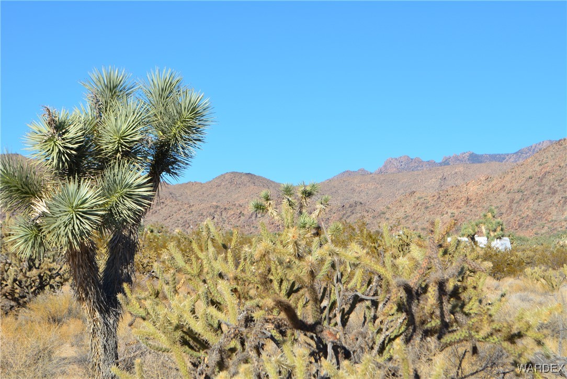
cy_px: 190
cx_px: 284
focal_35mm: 82
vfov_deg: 16.6
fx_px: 1300
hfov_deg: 24.6
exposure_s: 1/400
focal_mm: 55
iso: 200
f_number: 11
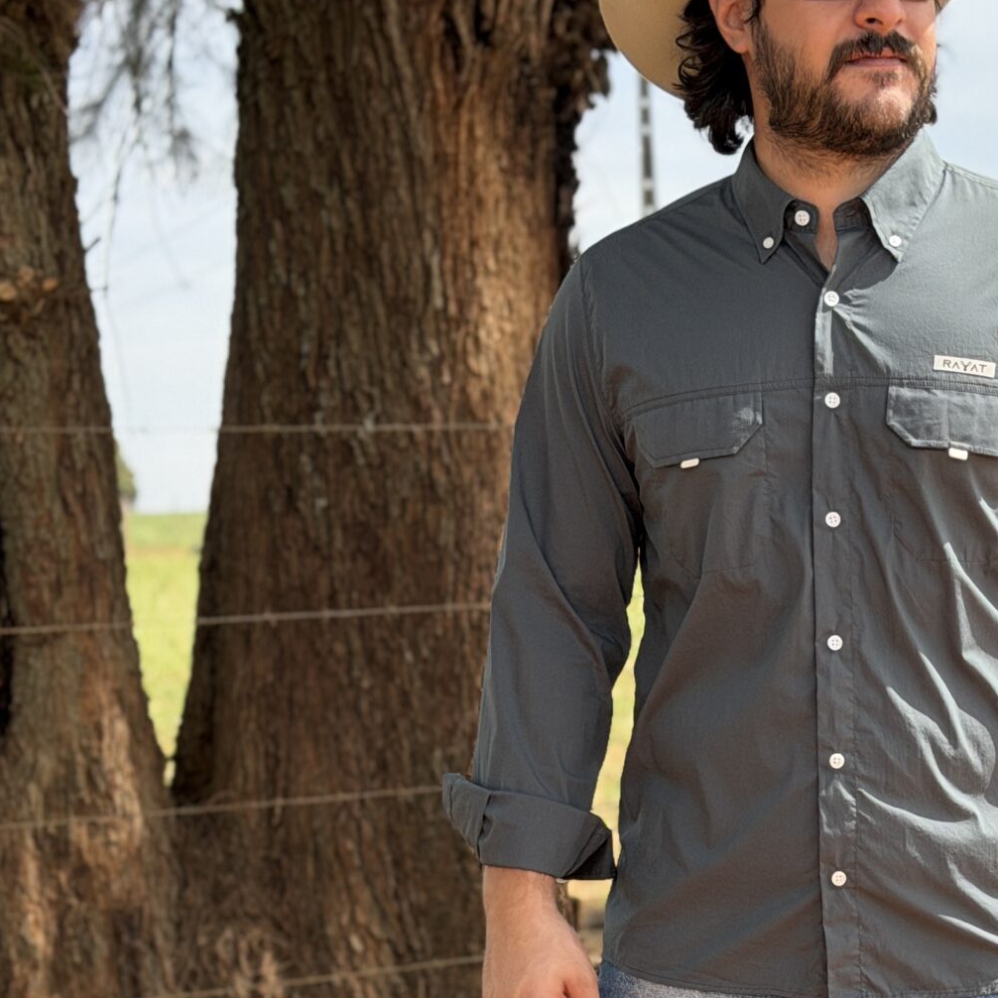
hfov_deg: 15.9
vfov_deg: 15.9
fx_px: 3523
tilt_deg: -5.9
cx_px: 875
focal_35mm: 108
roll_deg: +1.6
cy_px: 884
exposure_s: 1/3378
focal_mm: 6.76
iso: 100
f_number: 1.78
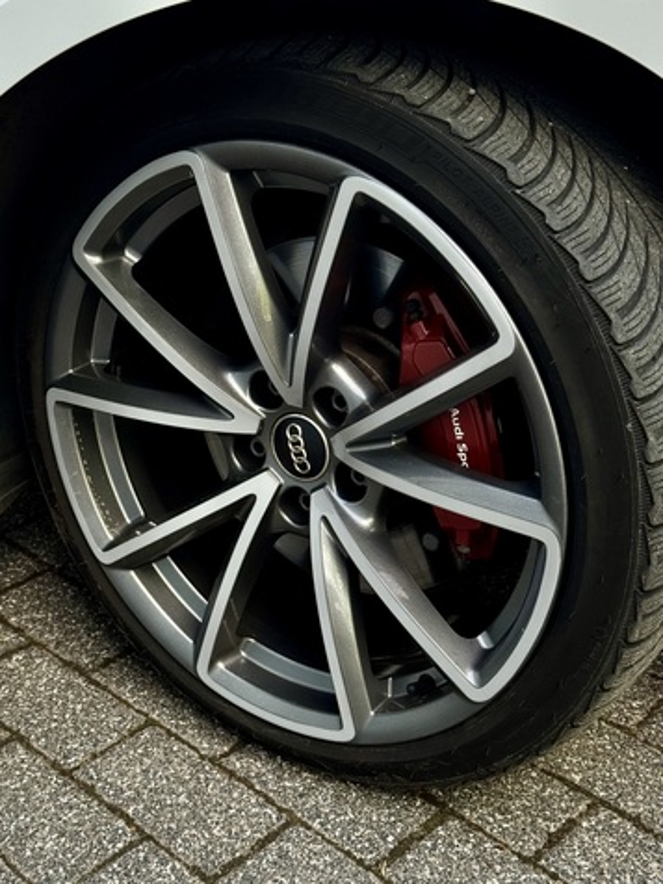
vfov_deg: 39.7
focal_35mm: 48
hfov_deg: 30.3
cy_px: 442
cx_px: 332
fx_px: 1226
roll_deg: +1.1
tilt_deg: -27.3
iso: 64
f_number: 1.78
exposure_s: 1/540
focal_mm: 6.76
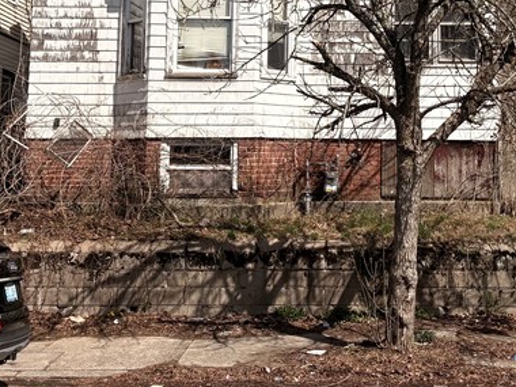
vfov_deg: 20.6
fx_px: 1043
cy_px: 42
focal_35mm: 70
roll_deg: +0.5
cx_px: 353
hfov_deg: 27.6
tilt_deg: +8.5
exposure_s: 1/4065
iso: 50
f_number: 1.6
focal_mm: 5.96
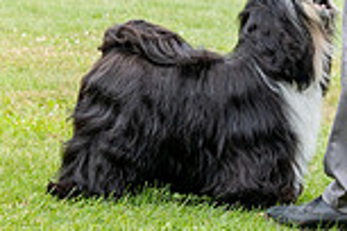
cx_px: 170
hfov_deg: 6.6
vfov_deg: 4.3
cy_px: -126
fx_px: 3026
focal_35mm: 314
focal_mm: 83
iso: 400
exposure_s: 1/400
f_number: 5.6
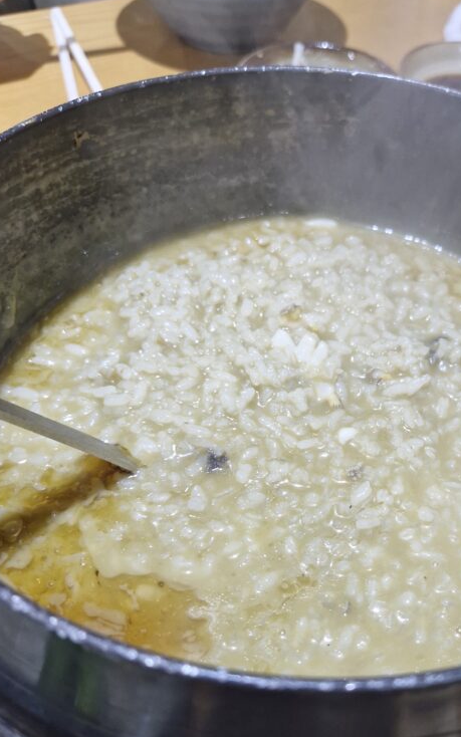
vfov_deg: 56.3
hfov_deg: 36.2
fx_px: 683
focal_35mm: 34
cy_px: 441
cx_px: 362
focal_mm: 5.54
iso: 50
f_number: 1.8
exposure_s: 1/120
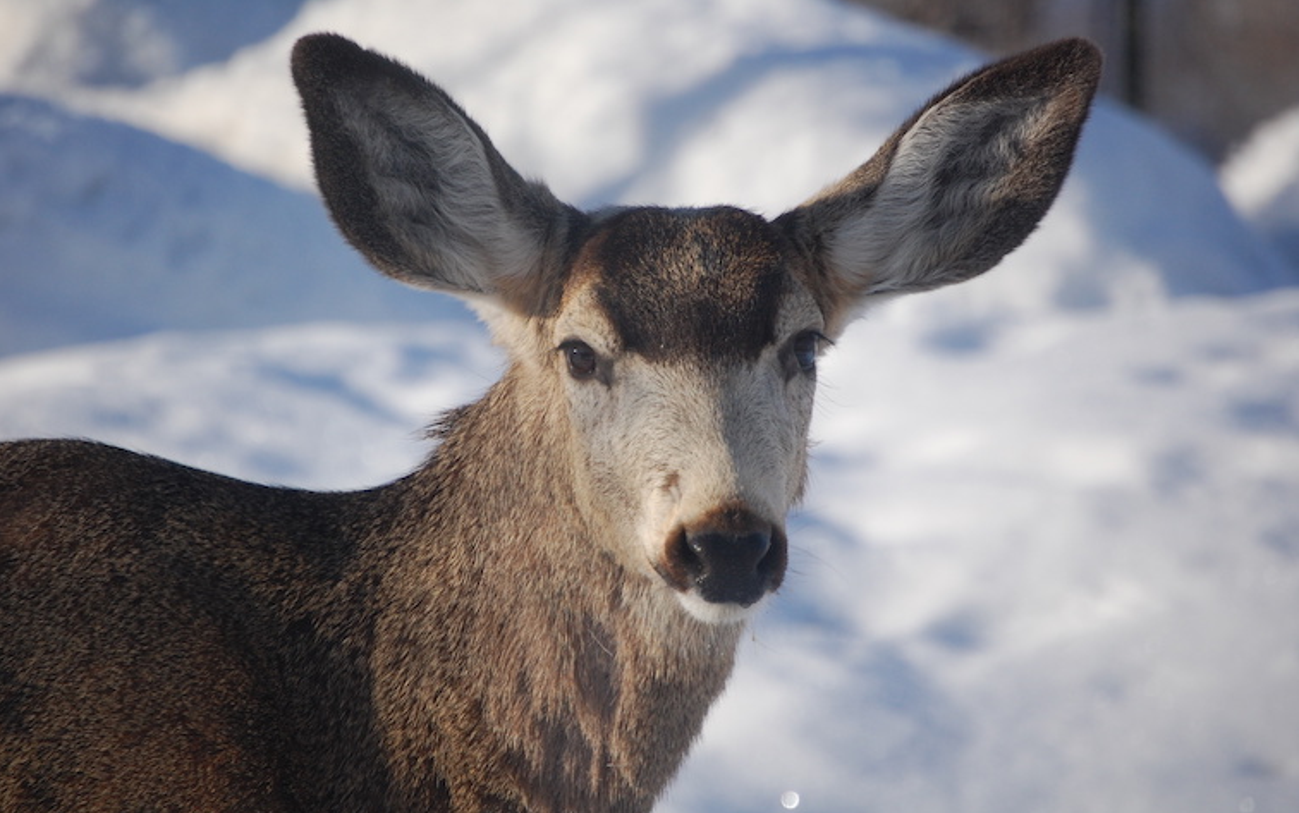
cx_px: 650
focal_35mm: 307
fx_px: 10872
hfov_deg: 6.8
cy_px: 429
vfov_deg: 4.3
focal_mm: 200
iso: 400
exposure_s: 1/1600
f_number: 5.6
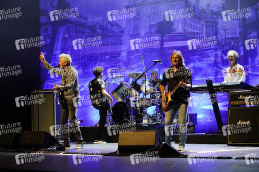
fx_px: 582
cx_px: 130
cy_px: 86
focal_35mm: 81
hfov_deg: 25.1
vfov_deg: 16.8
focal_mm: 81
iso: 1600
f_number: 5.6
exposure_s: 1/60
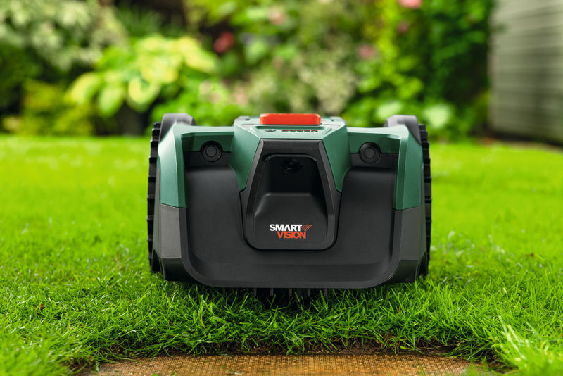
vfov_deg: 14.6
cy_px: 188
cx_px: 282
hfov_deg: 21.7
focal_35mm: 94
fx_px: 1471
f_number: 5.6
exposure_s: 1/40
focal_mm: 94
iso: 400
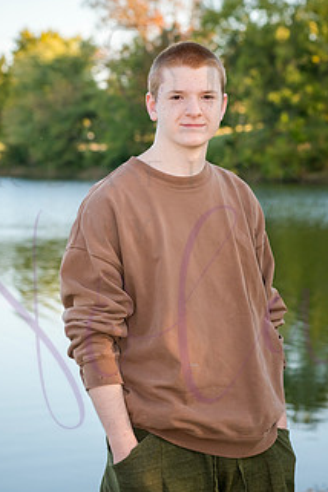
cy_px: 228
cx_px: 147
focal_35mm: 129
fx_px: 1763
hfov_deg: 10.6
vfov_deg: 15.9
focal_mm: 92
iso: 400
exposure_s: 1/640
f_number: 6.3
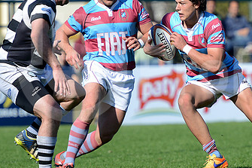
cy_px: 69
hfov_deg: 4.8
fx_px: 3029
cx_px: 201
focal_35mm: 433
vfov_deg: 3.2
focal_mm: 250
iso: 320
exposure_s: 1/2000
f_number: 4
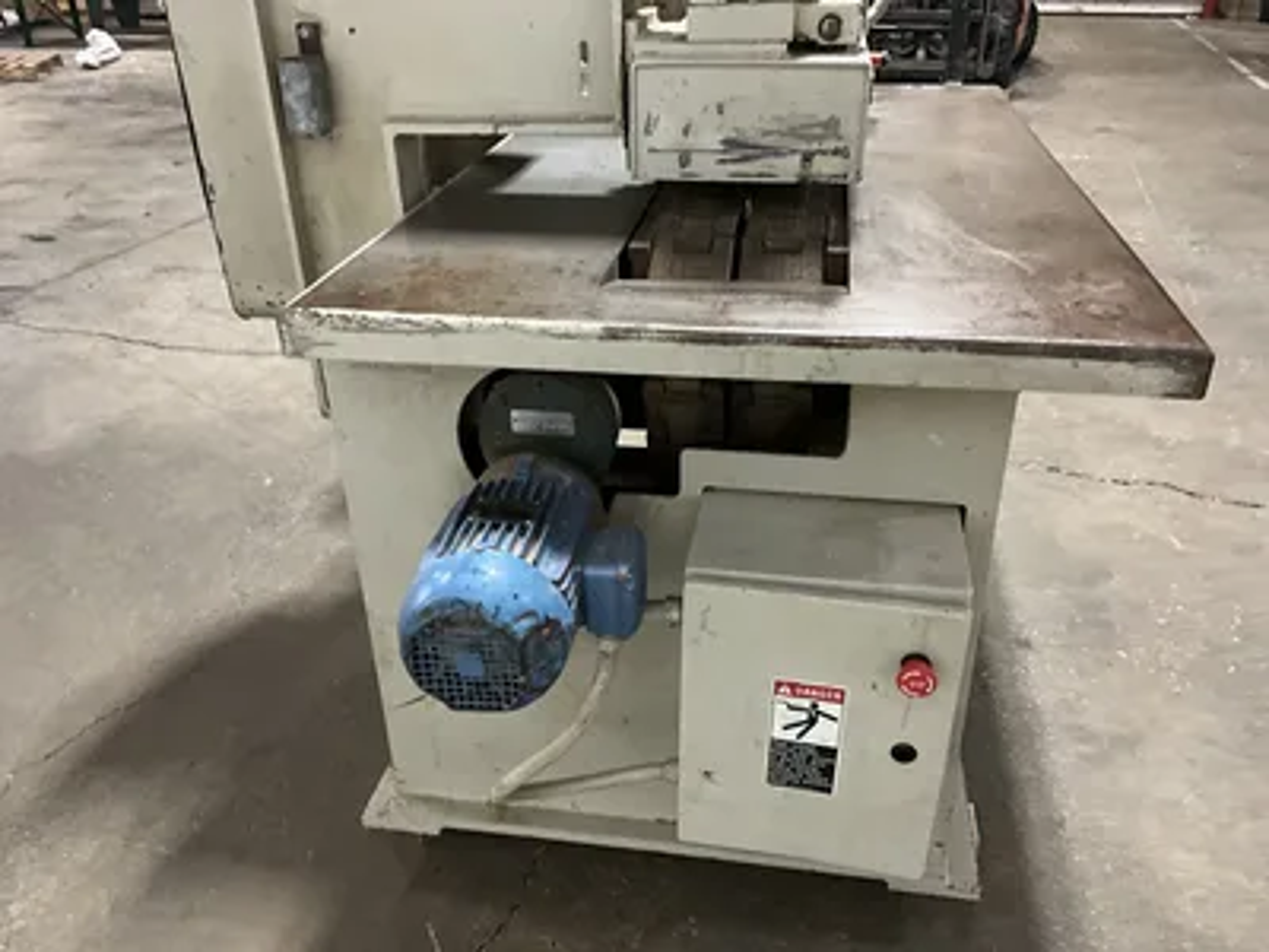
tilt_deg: -28.6
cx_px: 634
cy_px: 476
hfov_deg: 61.7
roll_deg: +2.4
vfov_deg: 48.2
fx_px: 1063
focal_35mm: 29
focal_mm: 3
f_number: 1.8
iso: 320
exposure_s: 1/50
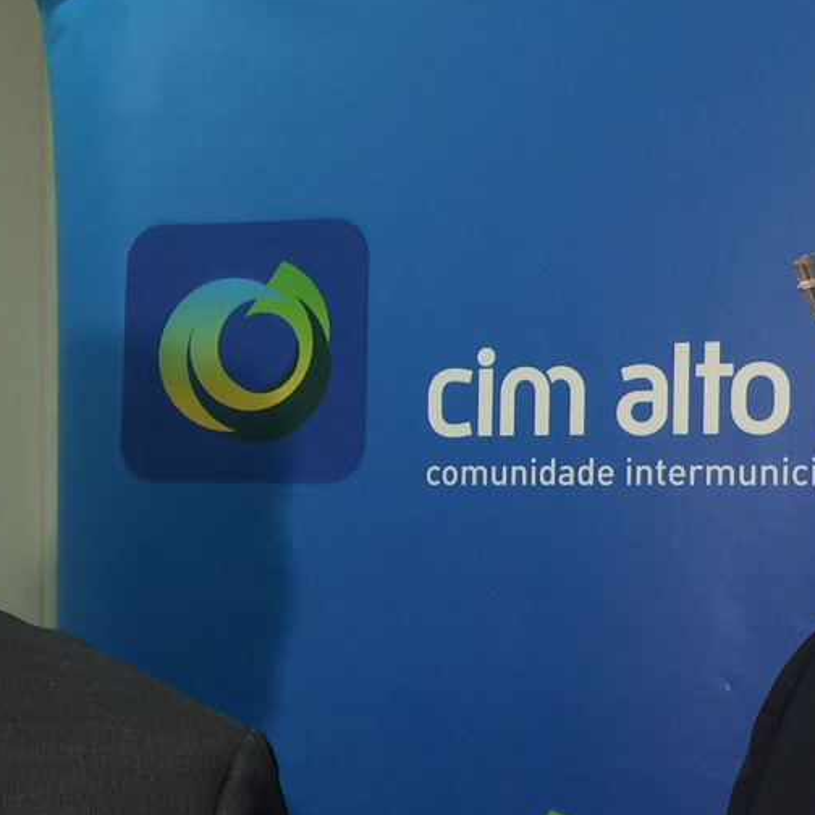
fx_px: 2211
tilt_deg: -1.0
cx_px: 370
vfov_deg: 20.8
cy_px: 568
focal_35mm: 83
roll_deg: -1.3
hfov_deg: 20.9
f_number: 2.2
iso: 50
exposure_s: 1/17
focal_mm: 4.15
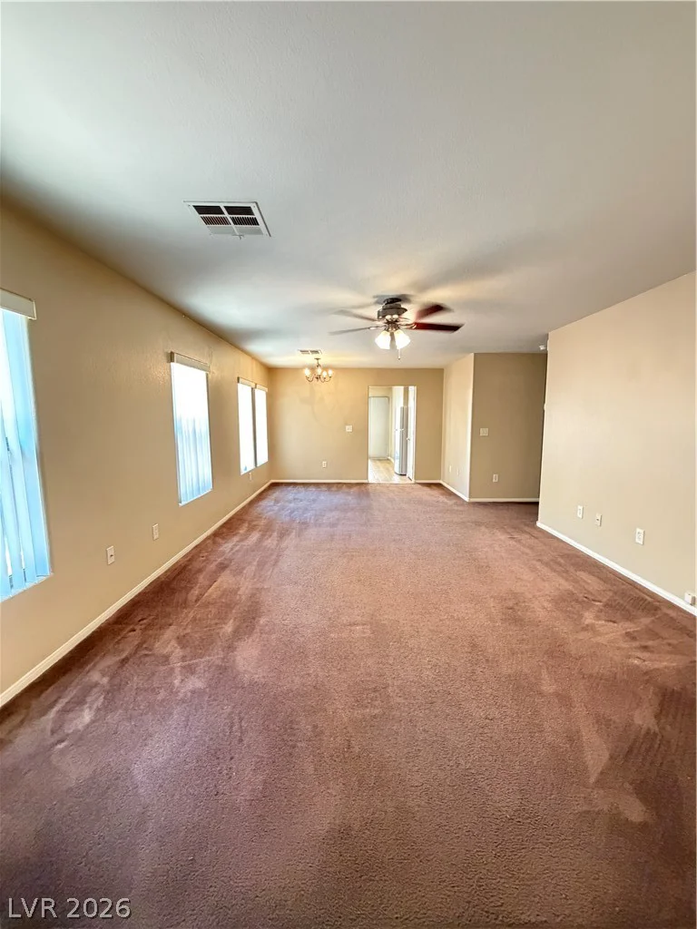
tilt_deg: -7.1
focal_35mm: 14
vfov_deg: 102.1
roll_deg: +0.2
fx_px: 376
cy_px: 464
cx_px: 348
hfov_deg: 85.7
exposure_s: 1/40
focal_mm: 2.22
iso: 1000
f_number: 2.2
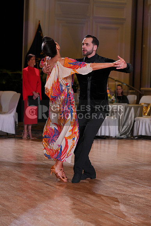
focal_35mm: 116
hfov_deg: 11.8
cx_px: 76
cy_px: 113
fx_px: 729
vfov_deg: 17.6
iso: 1250
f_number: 5
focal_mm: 116
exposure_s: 1/400
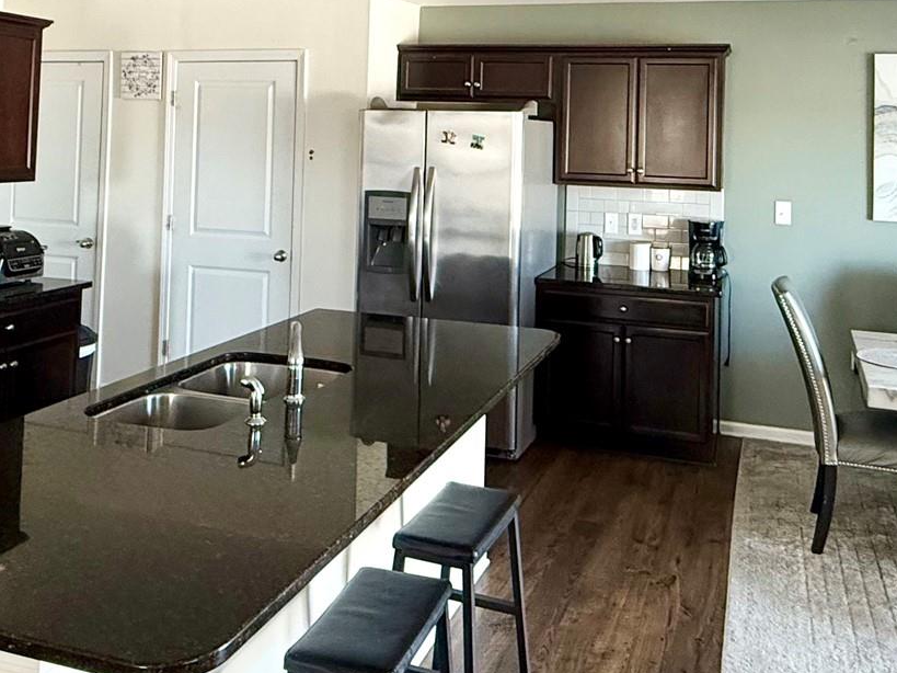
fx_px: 907
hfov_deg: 52.6
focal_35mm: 35
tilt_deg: +2.2
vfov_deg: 38.5
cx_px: 490
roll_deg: -1.6
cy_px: 99
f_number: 2.2
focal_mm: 2.22
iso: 320
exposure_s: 1/86
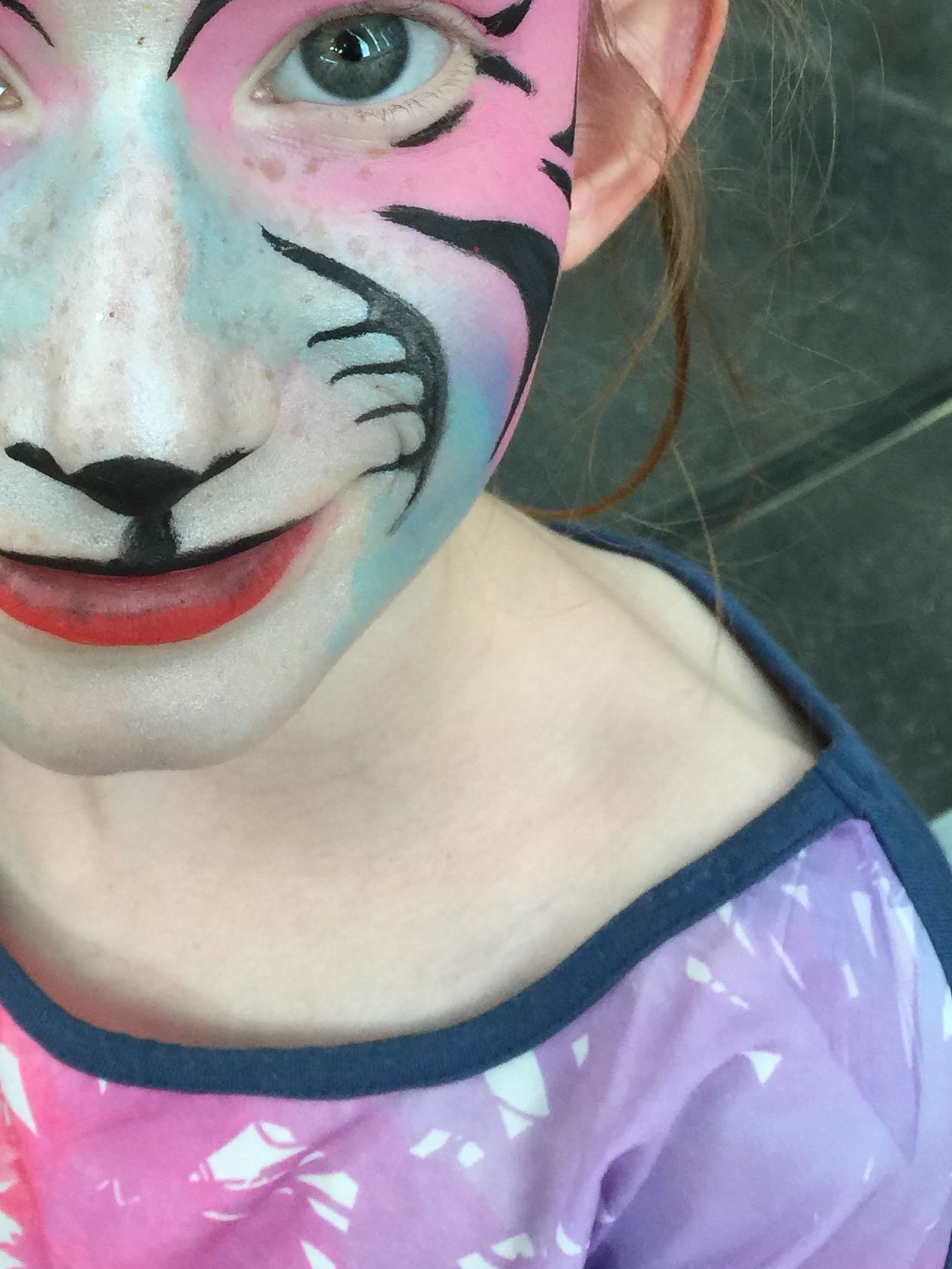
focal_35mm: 56
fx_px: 2053
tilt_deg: -35.5
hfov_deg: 25.9
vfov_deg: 32.9
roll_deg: +2.2
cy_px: 179
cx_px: 265
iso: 50
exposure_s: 1/30
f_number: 2.2
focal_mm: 4.15
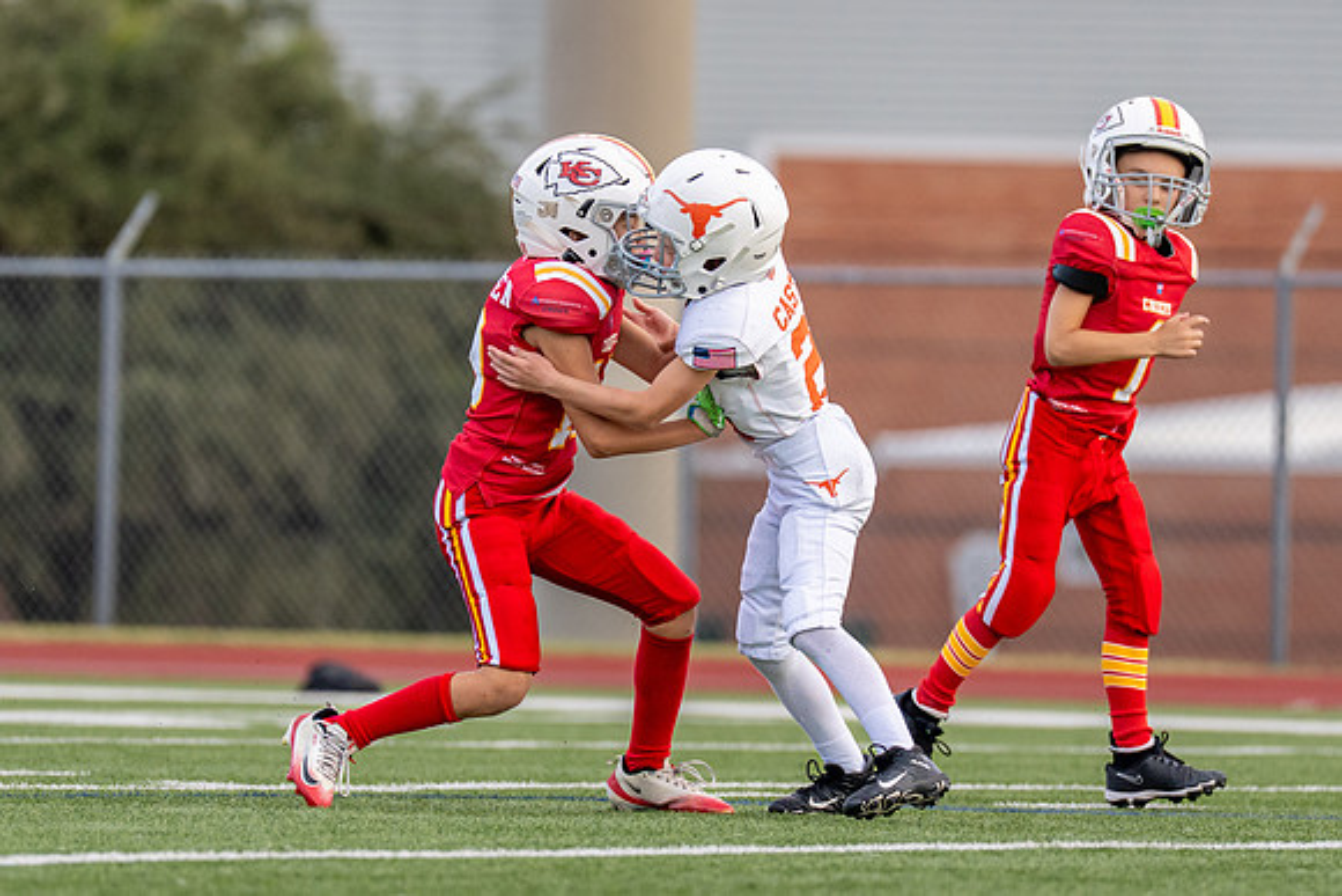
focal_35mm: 501
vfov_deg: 2.7
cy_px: 497
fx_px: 18687
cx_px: 583
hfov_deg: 4.1
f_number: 2.8
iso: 400
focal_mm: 200
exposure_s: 1/2500
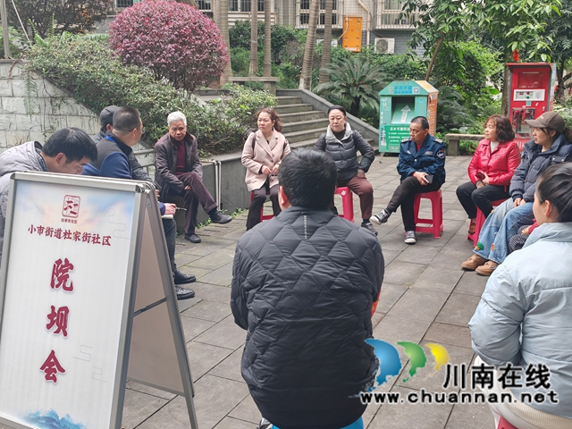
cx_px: 286
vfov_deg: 38.7
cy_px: 214
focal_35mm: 37
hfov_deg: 50.1
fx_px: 611
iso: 160
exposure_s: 1/100
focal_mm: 6.12
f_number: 1.9
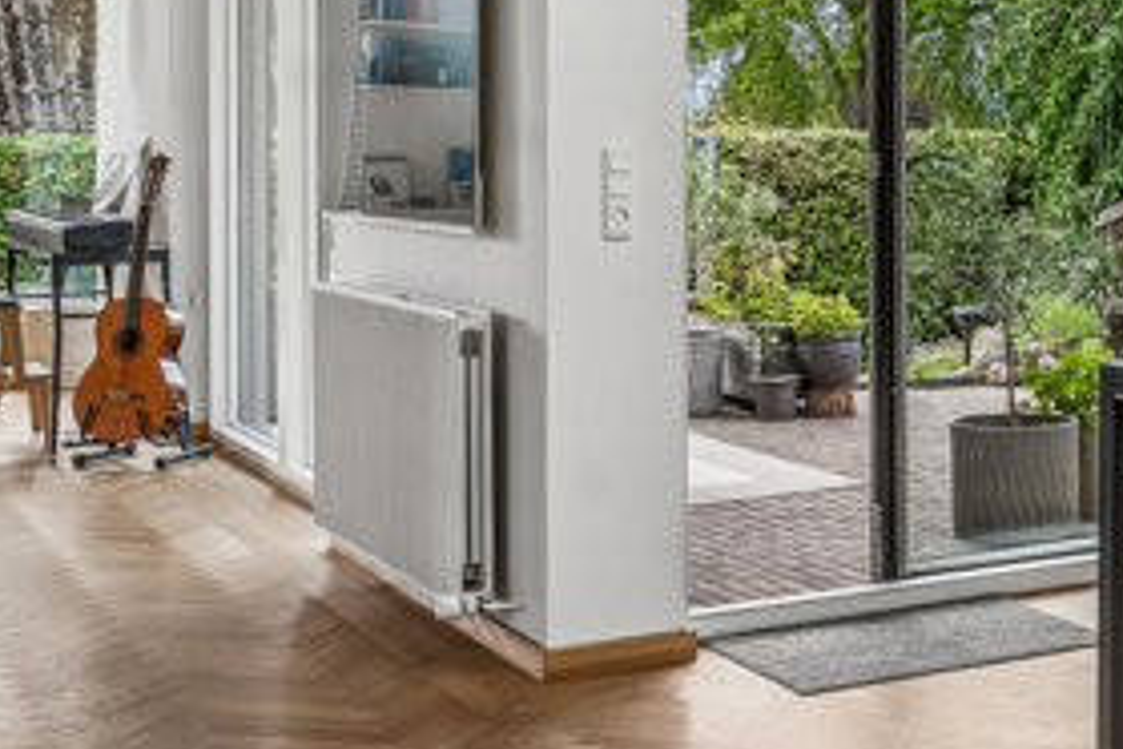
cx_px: 986
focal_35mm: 63
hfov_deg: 30.6
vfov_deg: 21.2
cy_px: 115
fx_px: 1965
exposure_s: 1/100
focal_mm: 22
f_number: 7.1
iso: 800
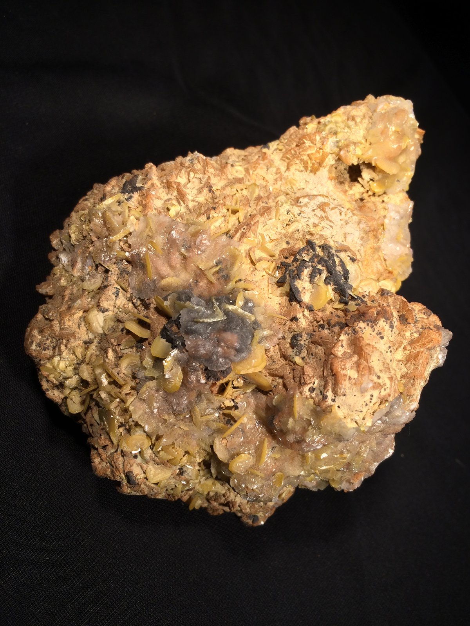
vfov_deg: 61.7
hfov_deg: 48.2
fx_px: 525
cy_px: 313
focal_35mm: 29
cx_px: 235
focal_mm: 4.15
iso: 32
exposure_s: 1/152
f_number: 2.2
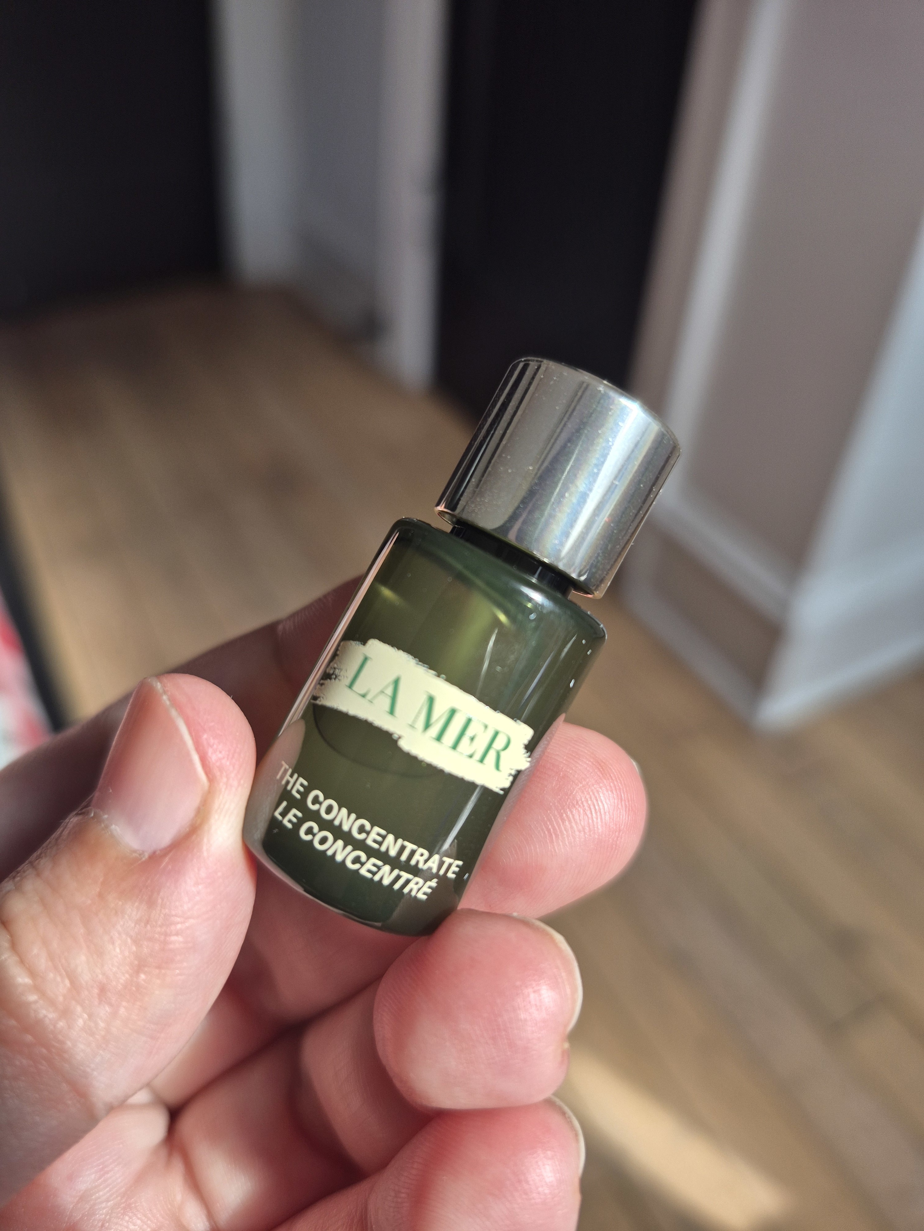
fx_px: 819
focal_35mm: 23
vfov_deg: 73.9
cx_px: 462
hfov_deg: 58.9
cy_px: 616
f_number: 1.8
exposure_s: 1/180
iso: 40
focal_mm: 5.4
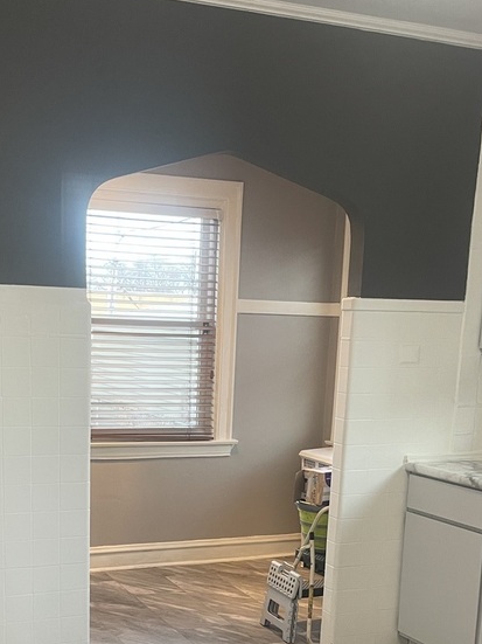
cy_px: 529
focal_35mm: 49
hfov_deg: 29.5
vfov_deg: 37.3
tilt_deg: -13.6
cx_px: 173
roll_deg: -1.9
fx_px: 910
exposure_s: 1/60
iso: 125
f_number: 1.6
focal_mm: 5.1
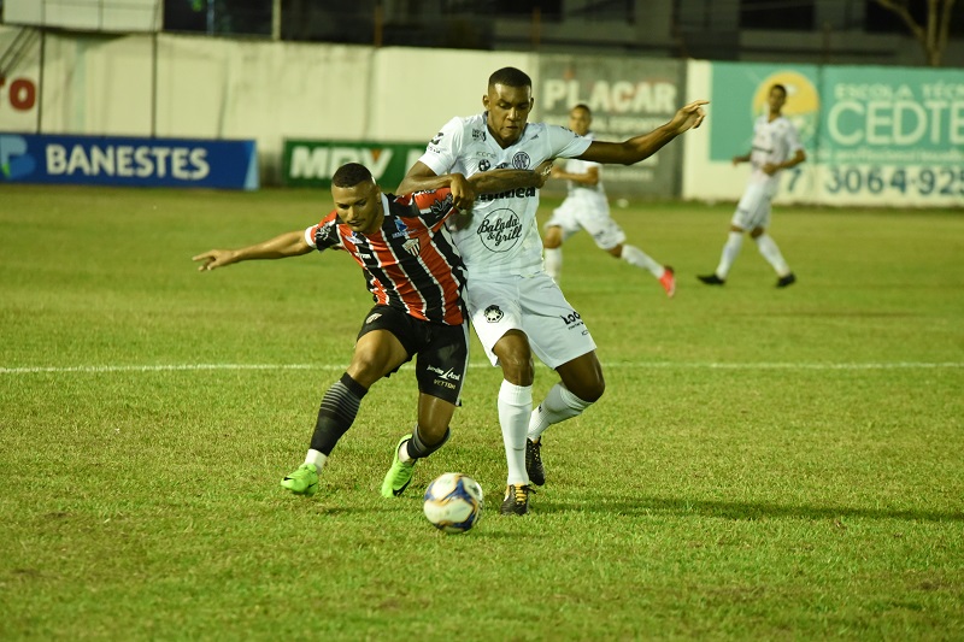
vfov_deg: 6.9
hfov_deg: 10.3
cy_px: 321
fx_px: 5354
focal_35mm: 200
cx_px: 482
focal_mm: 200
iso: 8000
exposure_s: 1/320
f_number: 4
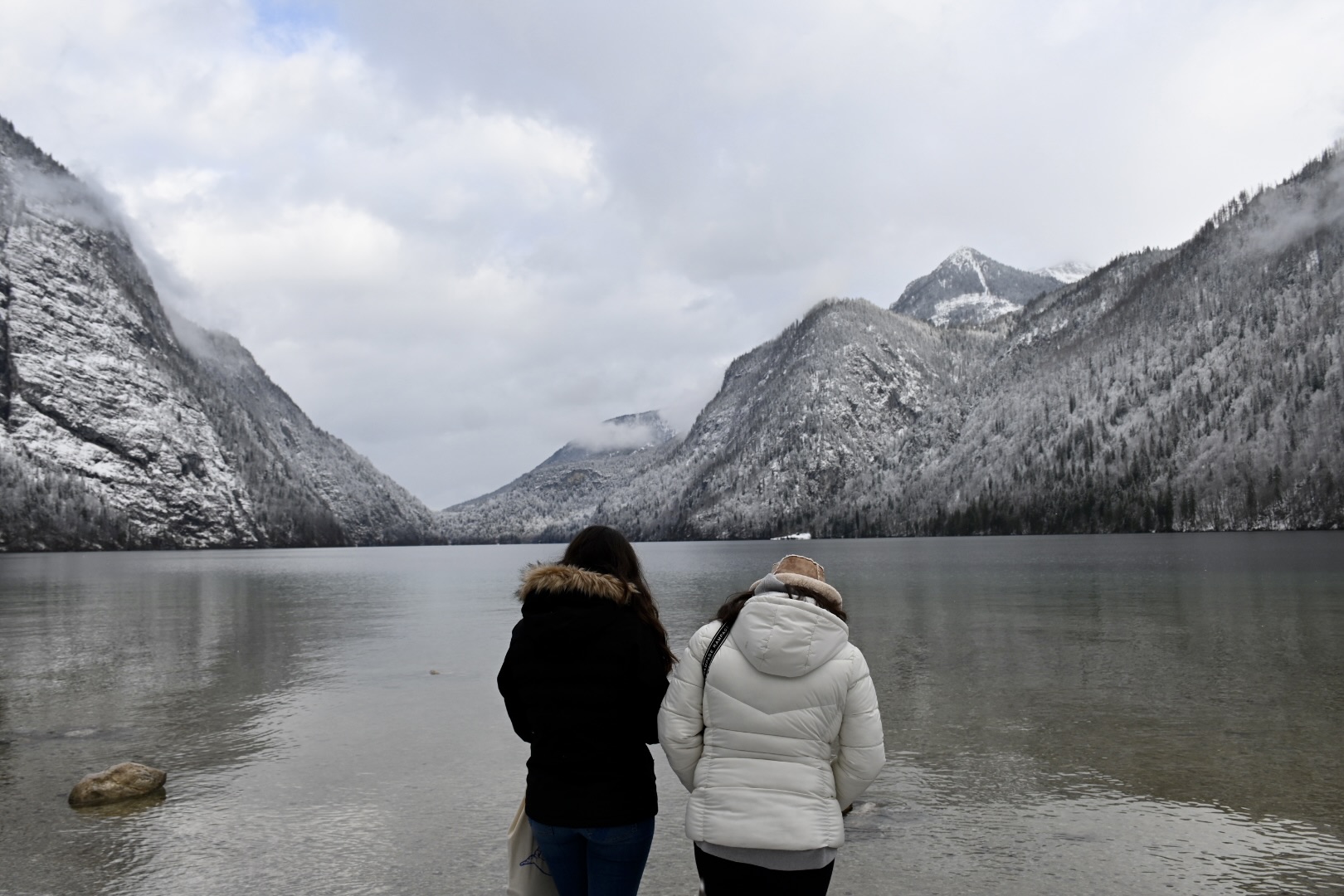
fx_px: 1120
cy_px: 448
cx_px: 672
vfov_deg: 43.6
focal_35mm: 30
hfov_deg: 61.9
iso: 100
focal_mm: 20
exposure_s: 1/320
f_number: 6.3
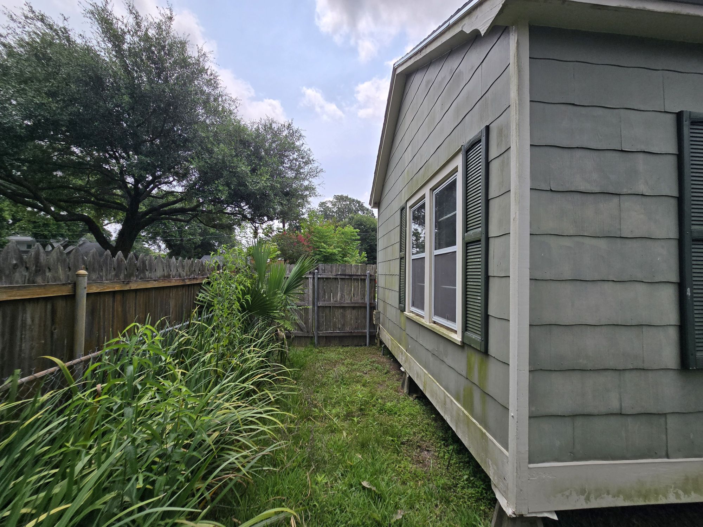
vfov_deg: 89.9
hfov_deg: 106.2
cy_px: 264
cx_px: 352
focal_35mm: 13
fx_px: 264
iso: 50
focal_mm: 2.2
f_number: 2.2
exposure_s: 1/2204
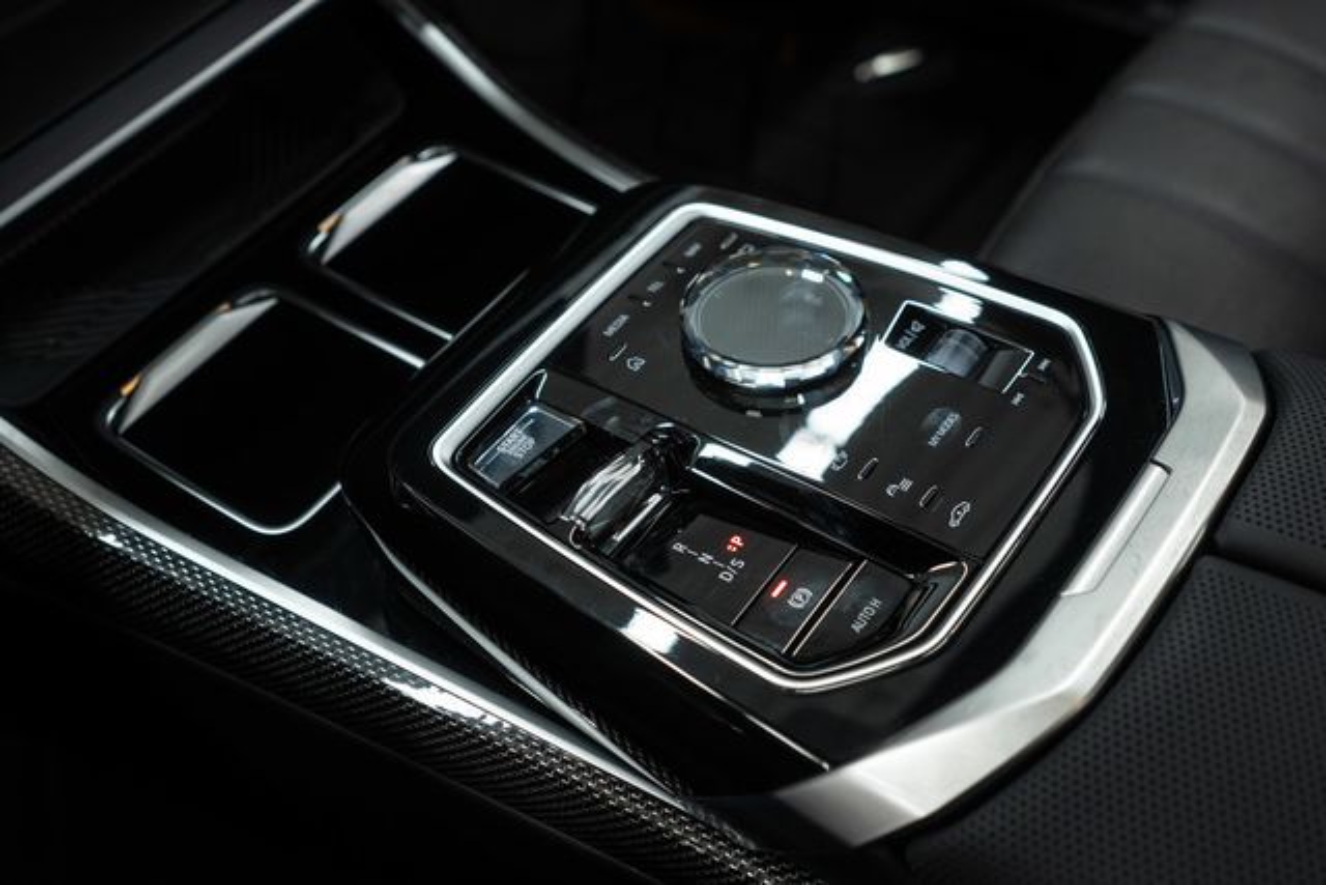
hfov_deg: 46.4
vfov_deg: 31.9
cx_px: 663
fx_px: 1547
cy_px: 442
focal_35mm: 42
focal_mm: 28
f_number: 3.2
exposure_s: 1/40
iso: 400
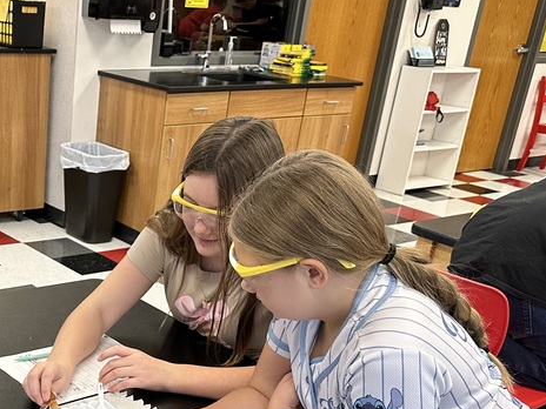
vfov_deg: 26.4
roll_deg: -4.0
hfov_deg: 34.5
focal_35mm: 53
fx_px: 836
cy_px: 383
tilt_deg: -26.5
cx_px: 74
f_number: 1.78
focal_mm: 6.86
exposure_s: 1/121
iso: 200
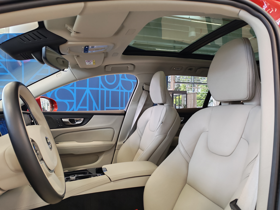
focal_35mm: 27
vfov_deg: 51.4
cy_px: 105
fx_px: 218
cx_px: 140
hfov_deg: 65.3
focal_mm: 6.12
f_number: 1.9
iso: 762
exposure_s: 1/100
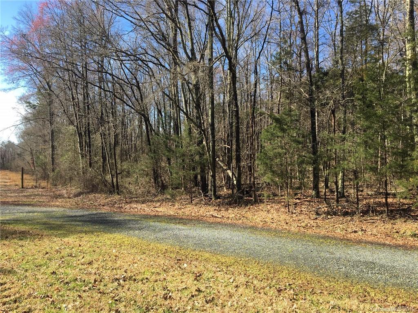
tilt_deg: +1.1
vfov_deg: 48.2
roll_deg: +1.2
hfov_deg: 61.7
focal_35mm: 29
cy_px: 156
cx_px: 209
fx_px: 350
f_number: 2.2
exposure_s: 1/493
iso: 25
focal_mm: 4.15
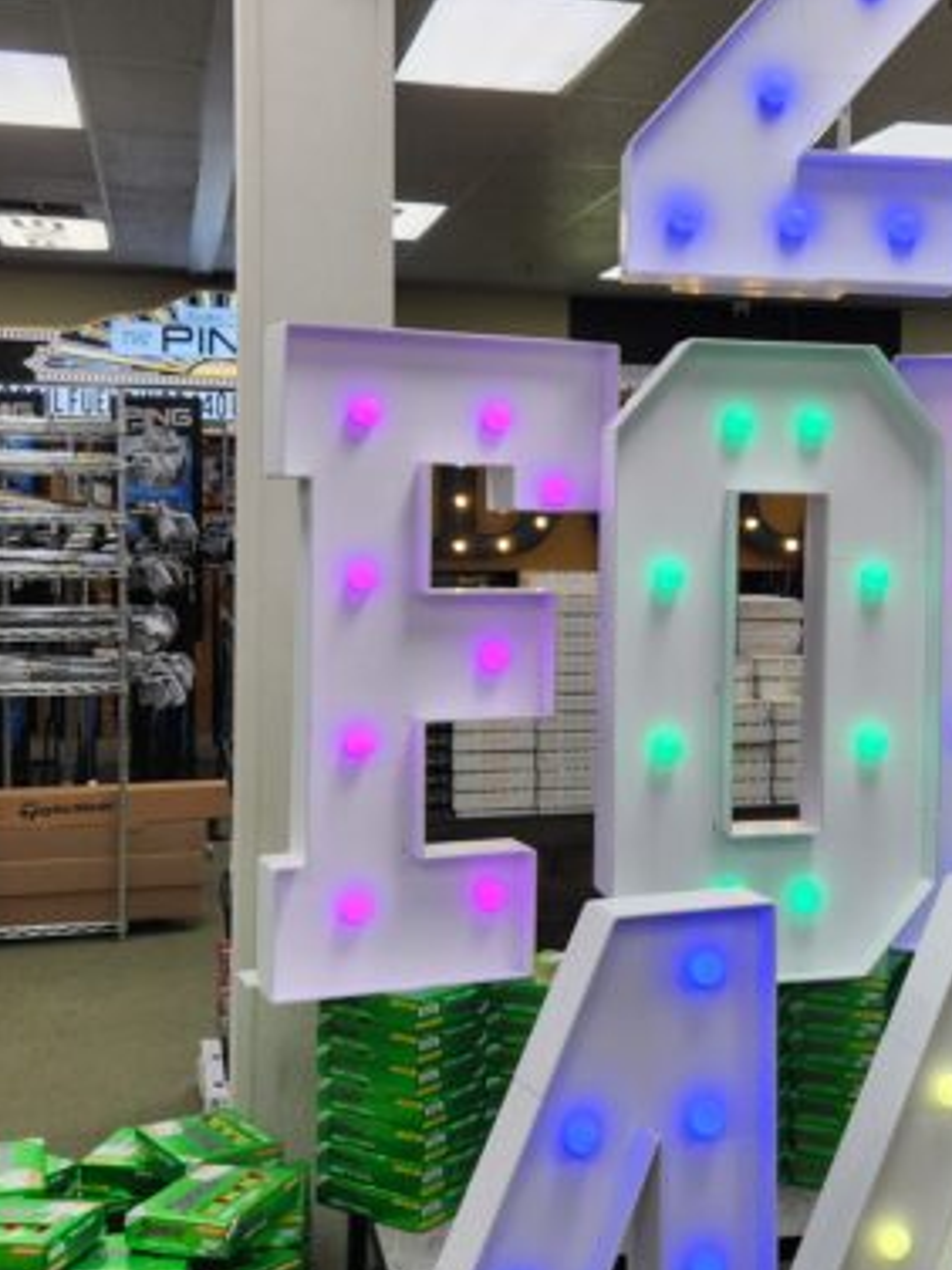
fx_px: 1797
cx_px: 712
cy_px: 534
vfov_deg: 38.8
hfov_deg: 29.2
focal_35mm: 49
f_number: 1.8
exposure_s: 1/120
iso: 64
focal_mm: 5.4
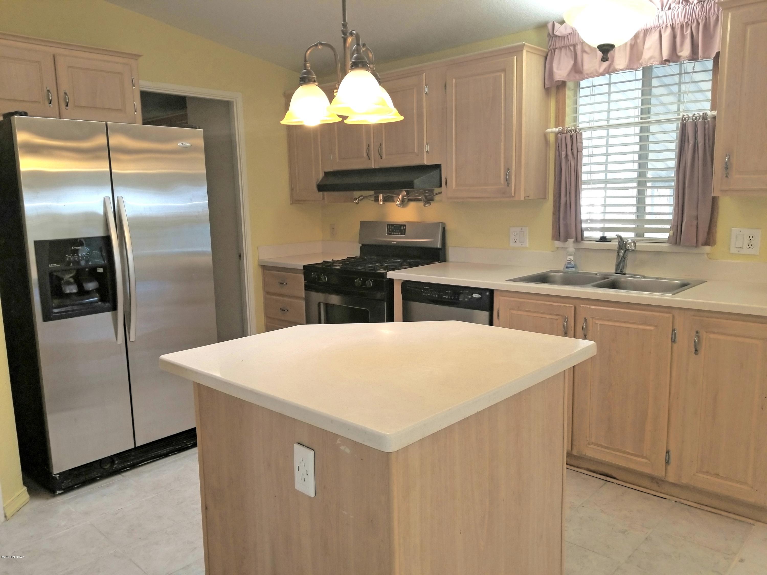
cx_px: 384
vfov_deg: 53.1
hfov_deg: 67.3
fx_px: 576
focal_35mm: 26
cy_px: 288
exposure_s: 1/60
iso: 80
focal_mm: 4.25
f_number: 1.7
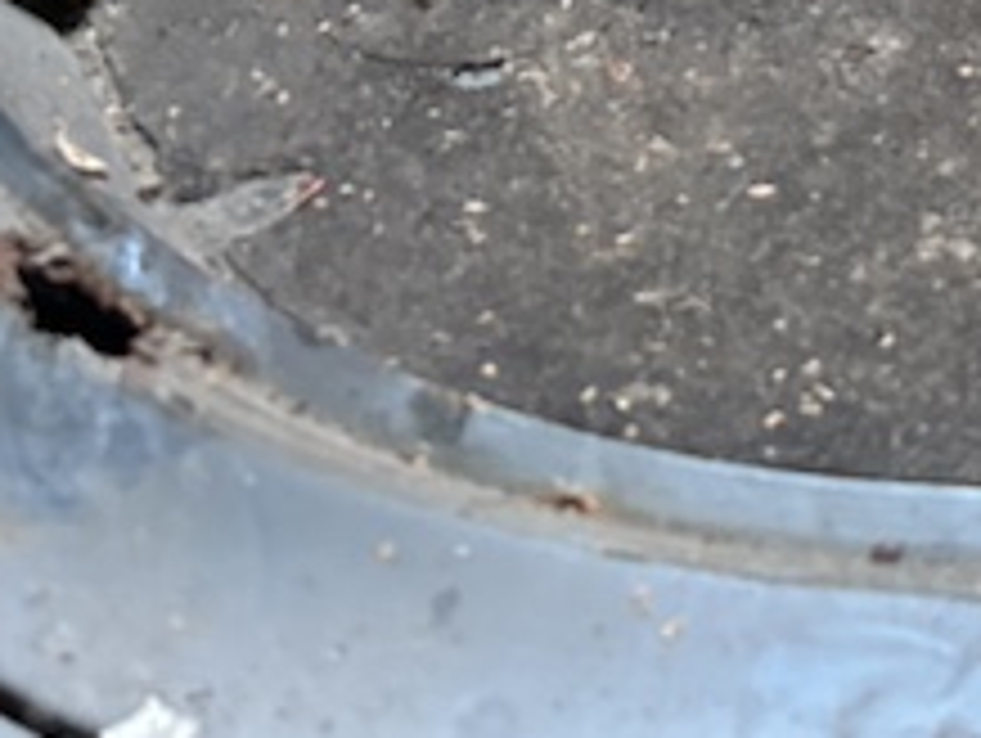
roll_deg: +1.1
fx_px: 2497
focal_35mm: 88
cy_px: -608
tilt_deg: -17.9
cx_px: 1220
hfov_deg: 20.6
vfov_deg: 14.6
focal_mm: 6.86
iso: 1000
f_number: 1.78
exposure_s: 1/47
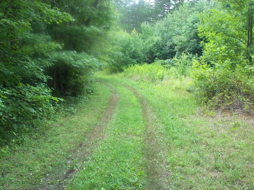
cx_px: 127
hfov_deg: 51.4
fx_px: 264
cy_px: 95
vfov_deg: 39.7
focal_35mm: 36
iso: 50
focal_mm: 6
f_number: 2.8
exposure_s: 1/100
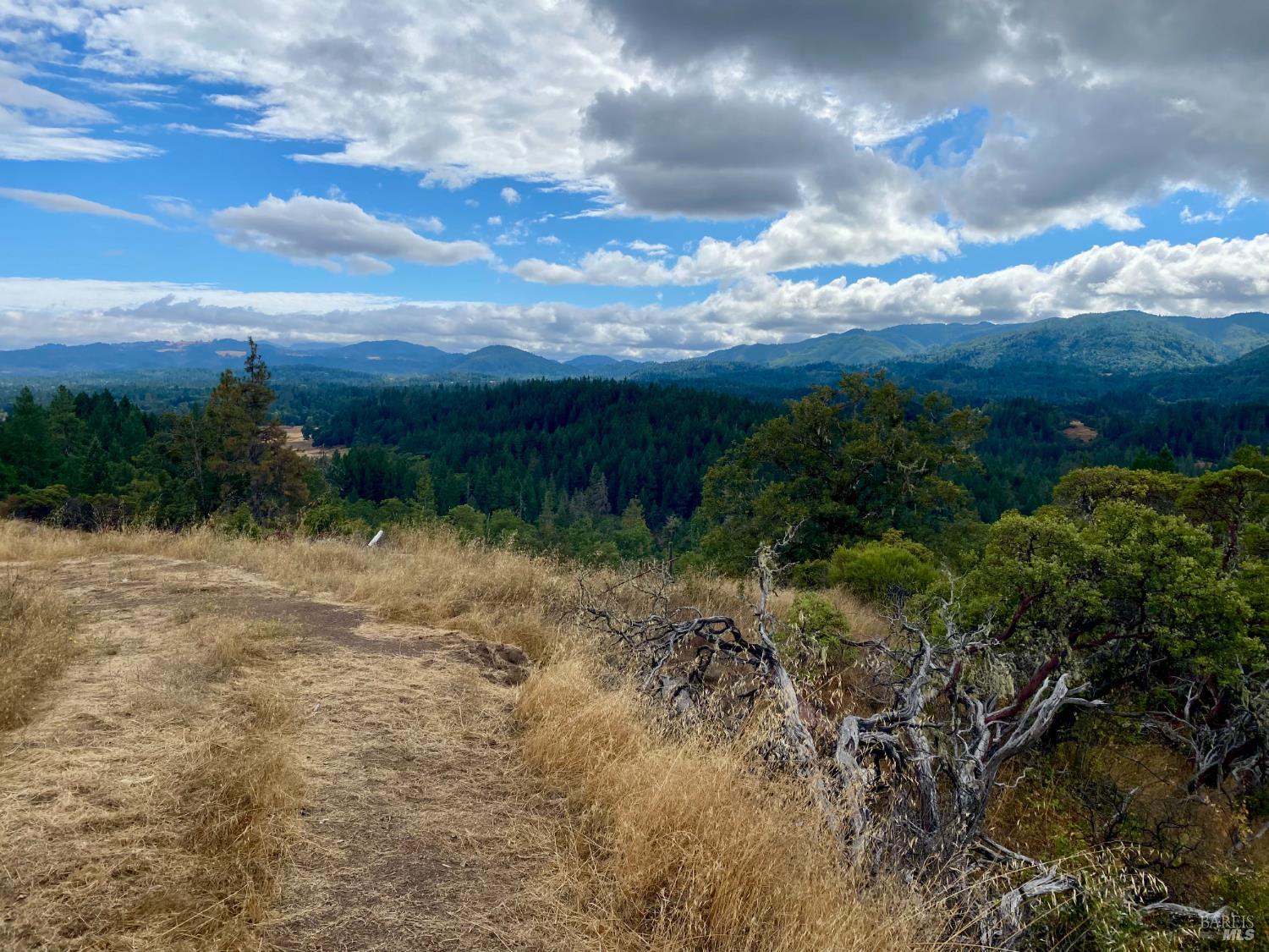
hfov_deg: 67.3
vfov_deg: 53.1
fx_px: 953
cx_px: 634
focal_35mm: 26
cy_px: 476
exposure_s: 1/4444
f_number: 1.8
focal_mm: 4.25
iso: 32
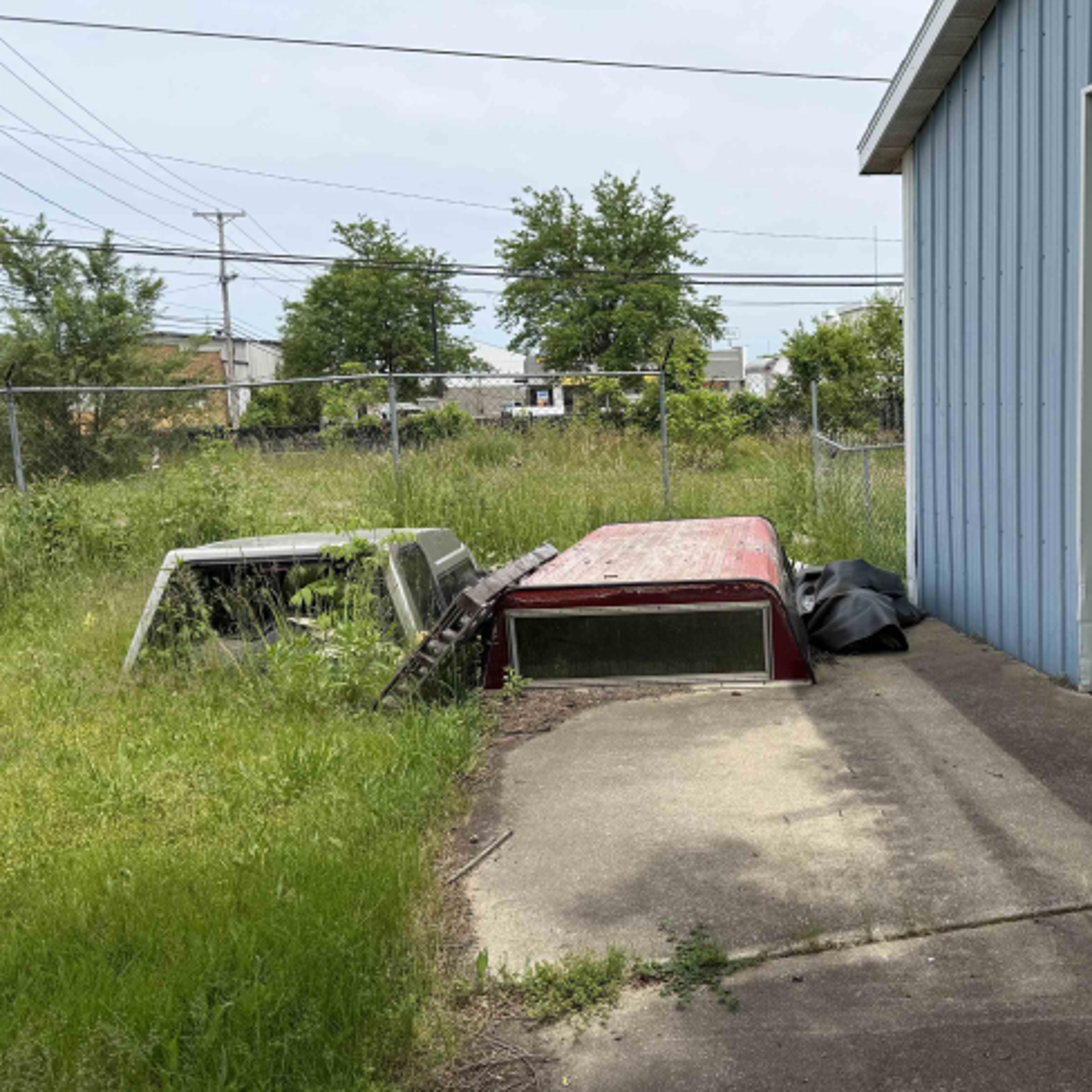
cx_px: 740
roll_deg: +2.1
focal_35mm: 29
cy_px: 553
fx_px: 1035
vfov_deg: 55.6
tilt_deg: -5.7
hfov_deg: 54.4
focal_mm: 6.76
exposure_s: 1/3759
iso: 80
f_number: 1.78
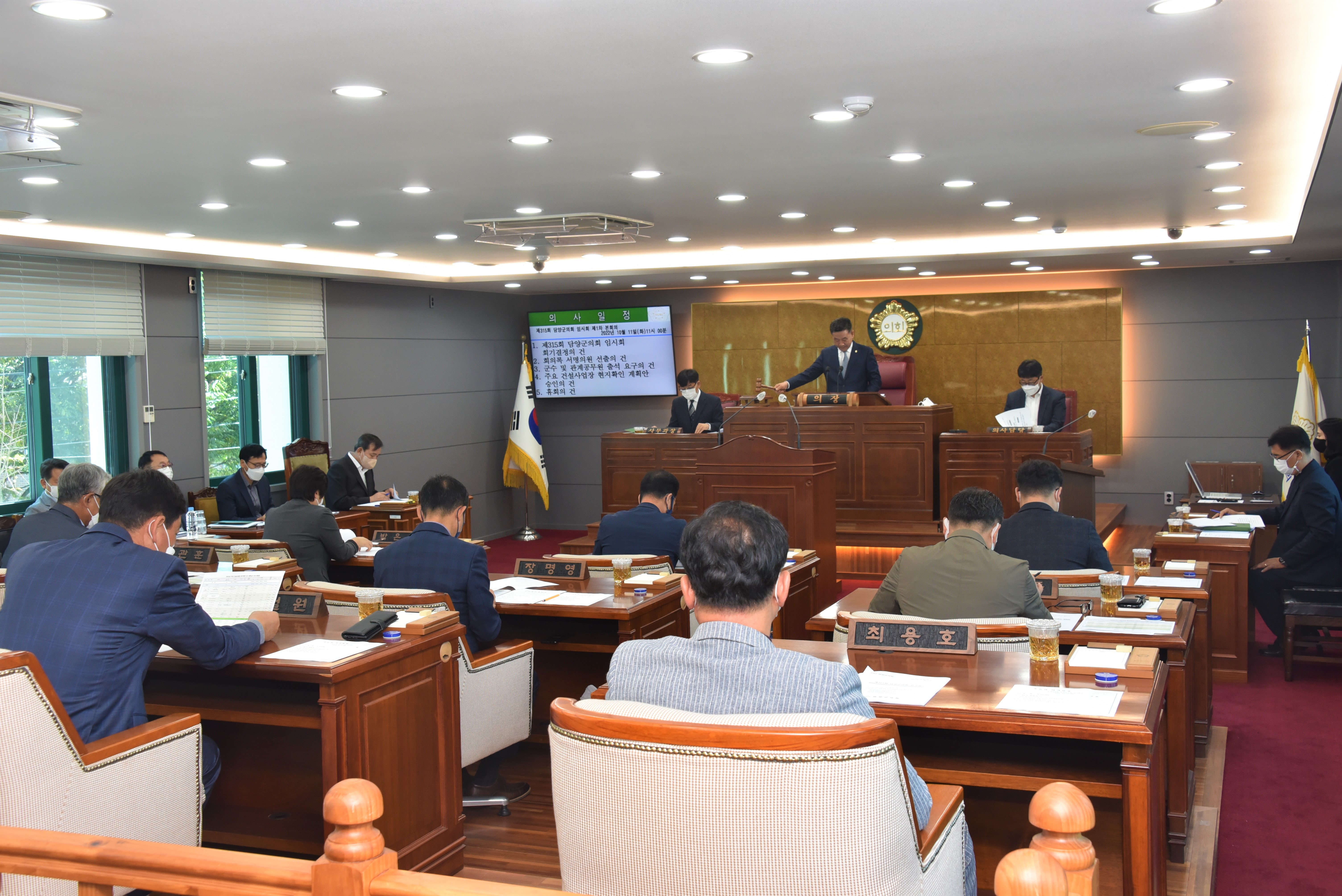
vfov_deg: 35.1
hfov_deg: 50.7
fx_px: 1417
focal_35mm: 38
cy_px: 448
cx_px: 671
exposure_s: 1/100
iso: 1600
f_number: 8
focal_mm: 38
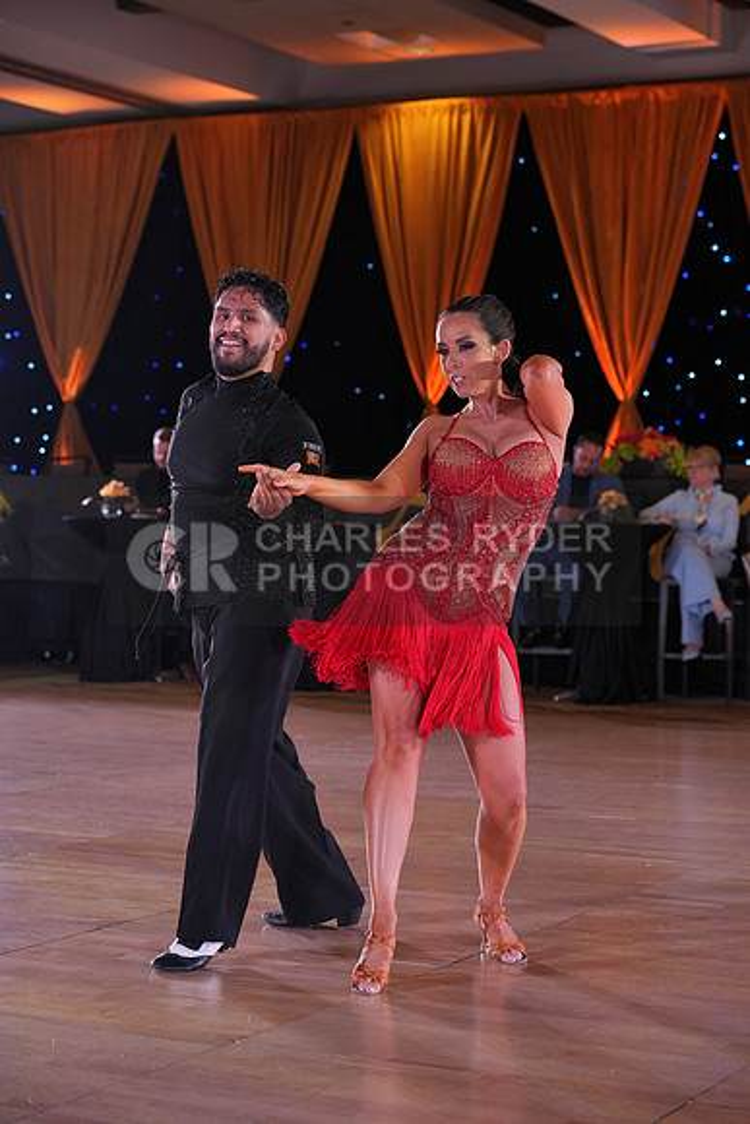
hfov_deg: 18.2
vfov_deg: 27.0
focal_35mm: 75
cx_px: 375
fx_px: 2342
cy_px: 562
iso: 1250
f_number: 4
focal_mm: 75
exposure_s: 1/400
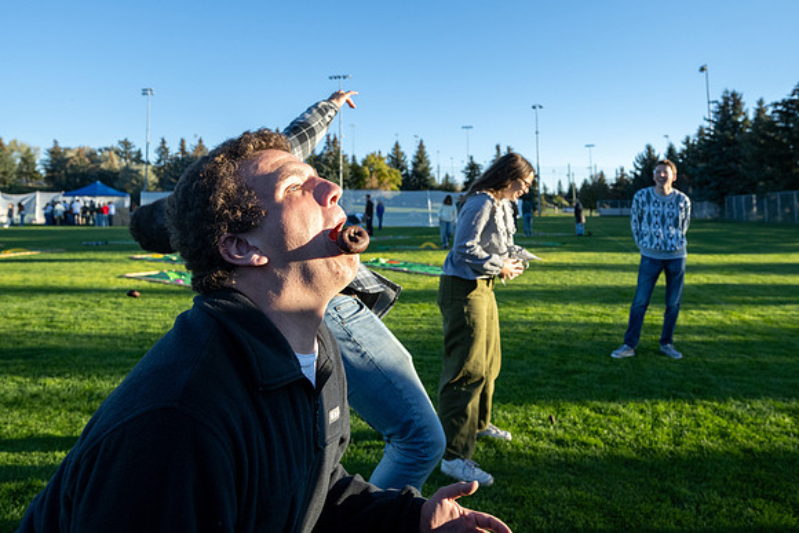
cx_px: 414
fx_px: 538
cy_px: 153
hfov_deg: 73.1
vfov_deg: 51.1
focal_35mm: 24
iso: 400
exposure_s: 1/1250
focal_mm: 17
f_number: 4
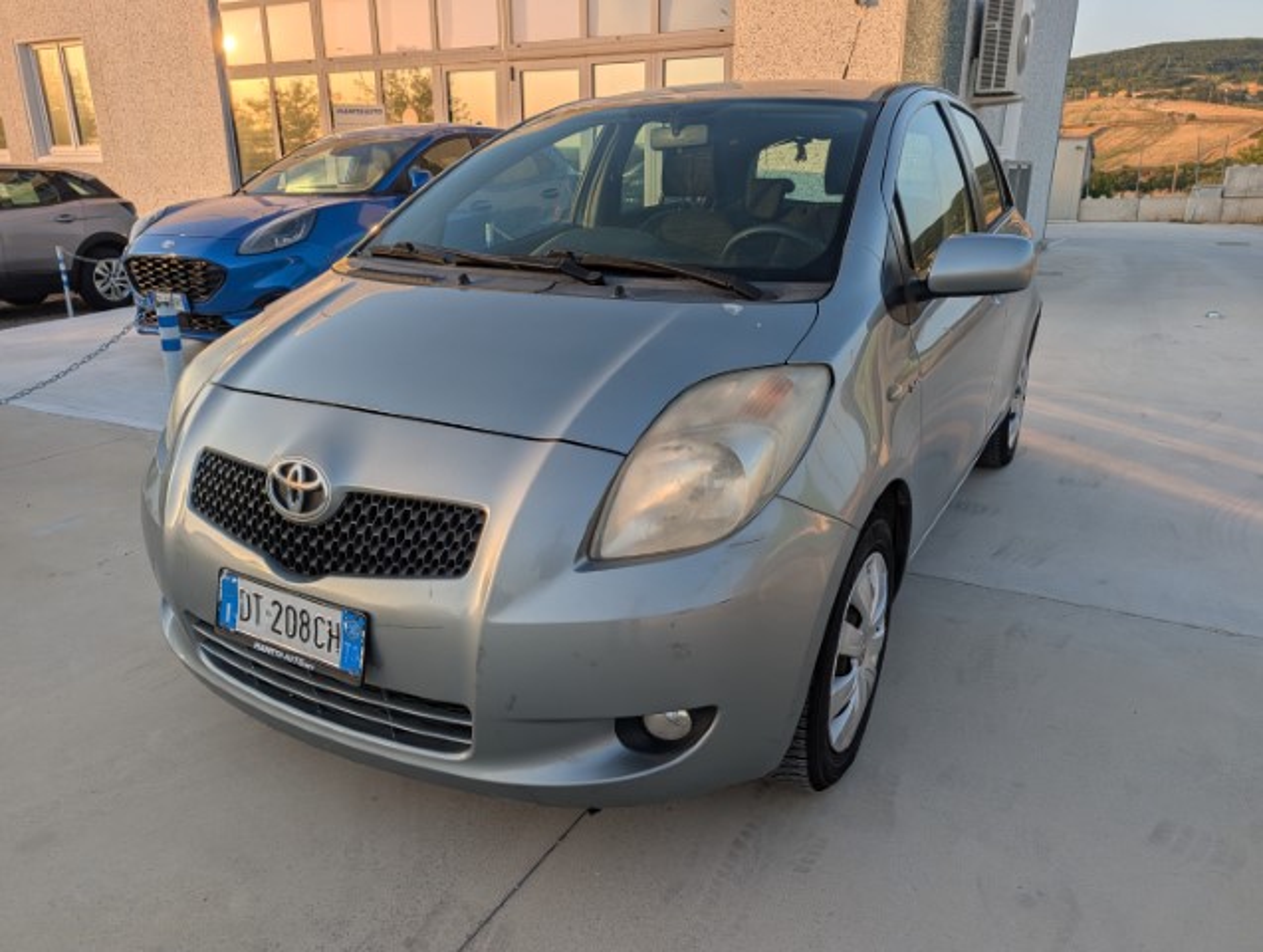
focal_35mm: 24
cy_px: 476
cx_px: 632
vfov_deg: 57.0
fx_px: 877
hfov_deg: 71.5
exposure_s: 1/4149
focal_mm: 6.9
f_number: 1.68
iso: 22
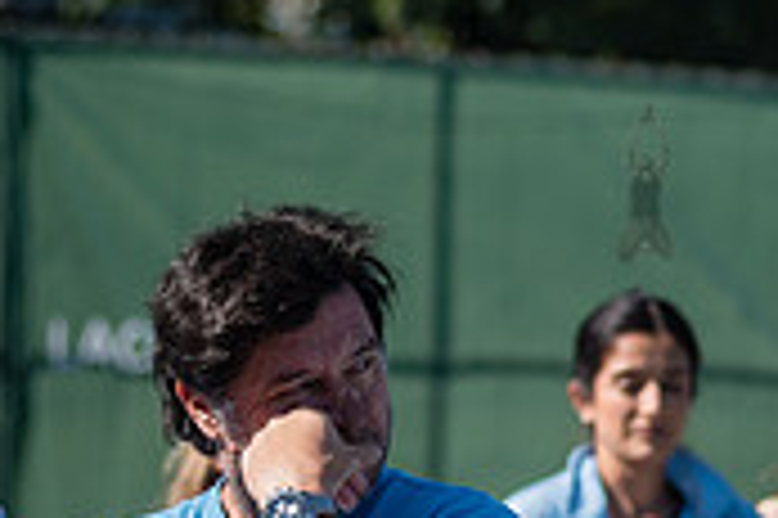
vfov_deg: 4.4
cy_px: 399
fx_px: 6671
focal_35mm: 309
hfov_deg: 6.6
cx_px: 1223
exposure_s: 1/2500
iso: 200
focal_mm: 92
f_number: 4
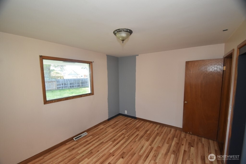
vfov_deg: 77.3
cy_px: 82
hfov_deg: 100.4
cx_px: 123
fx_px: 103
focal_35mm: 15
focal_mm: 10
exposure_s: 1/125
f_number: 4
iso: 1000
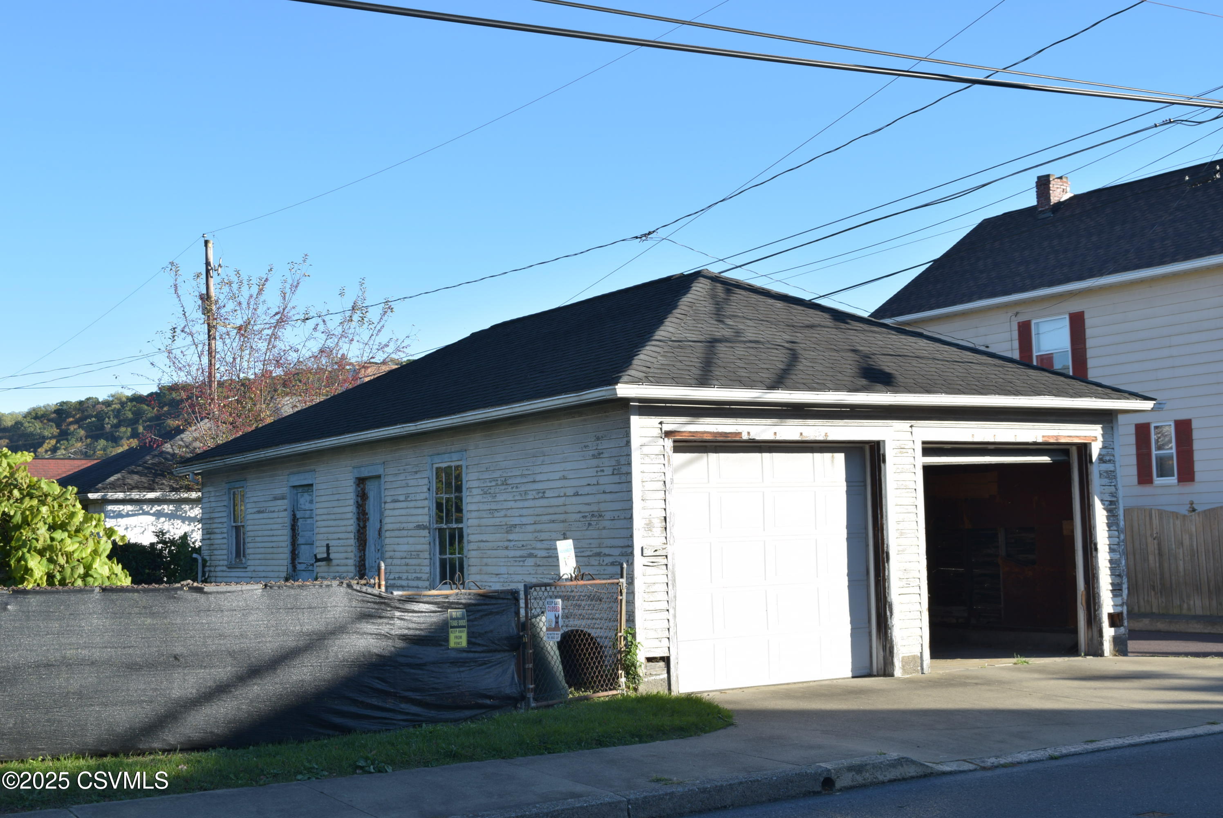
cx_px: 612
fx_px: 1581
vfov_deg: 29.0
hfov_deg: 42.3
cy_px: 409
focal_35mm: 46
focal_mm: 31
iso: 100
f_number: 10
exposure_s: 1/100
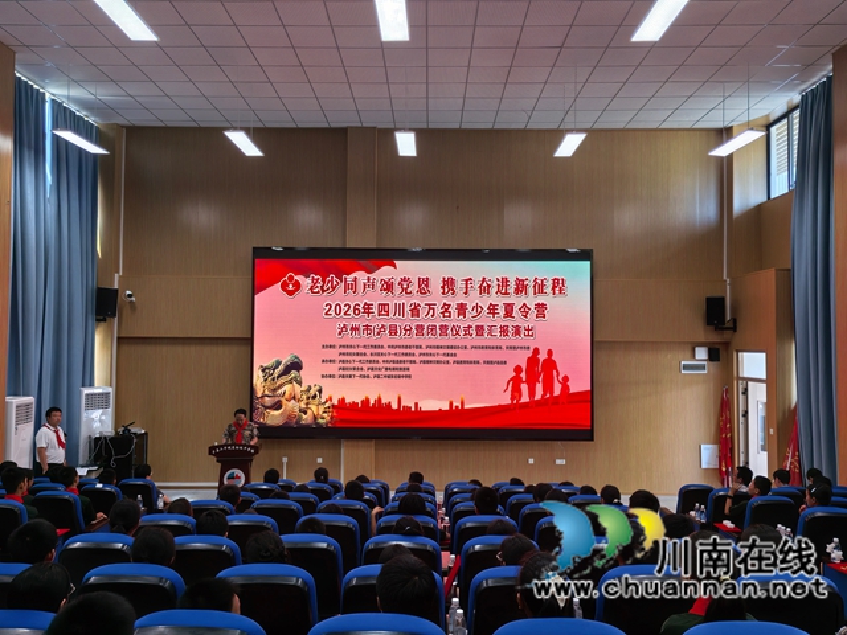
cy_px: 318
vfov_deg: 51.4
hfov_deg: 65.3
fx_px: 661
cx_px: 424
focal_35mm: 27
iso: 64
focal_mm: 5.52
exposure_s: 1/100
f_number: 1.9
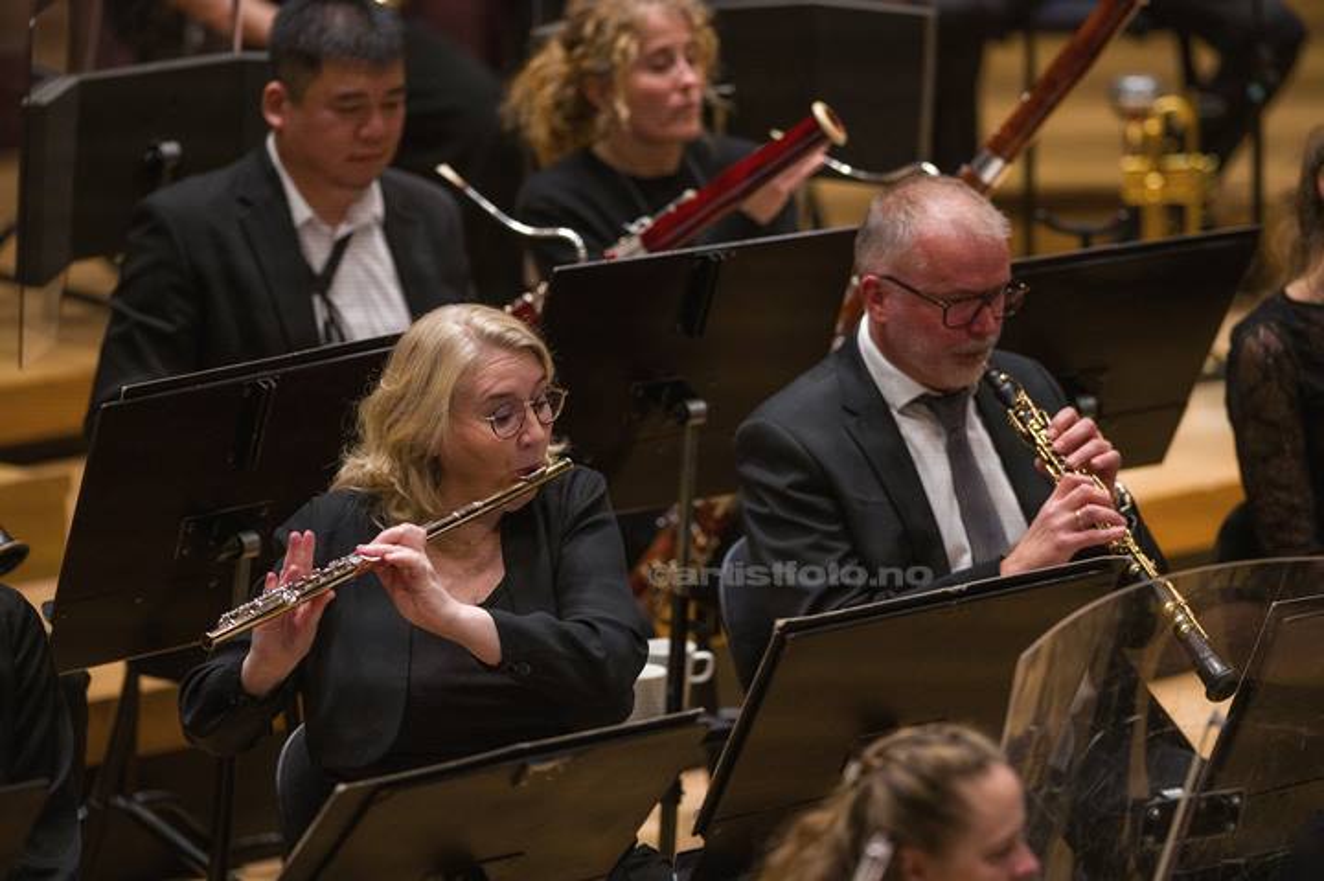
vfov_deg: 4.6
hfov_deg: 6.9
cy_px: 440
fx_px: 11025
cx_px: 662
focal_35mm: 300
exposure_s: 1/800
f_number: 2.8
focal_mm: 300
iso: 2500
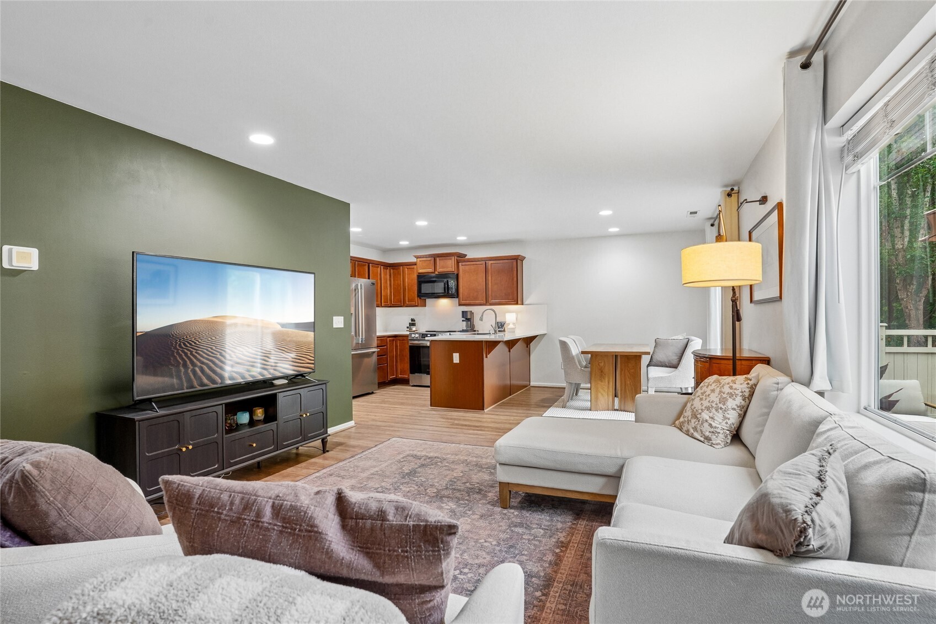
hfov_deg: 93.3
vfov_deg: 70.4
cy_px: 312
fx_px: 442
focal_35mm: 17
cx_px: 468
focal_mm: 17
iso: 2000
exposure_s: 1/30
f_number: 8
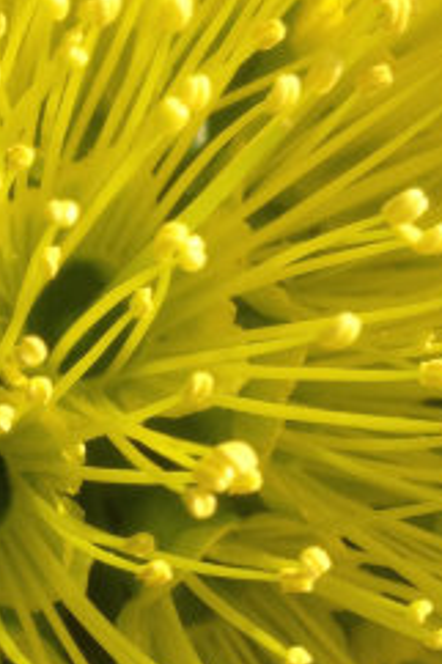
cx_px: 81
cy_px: 461
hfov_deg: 14.7
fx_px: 1697
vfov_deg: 22.0
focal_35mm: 92
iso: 50
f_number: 2.4
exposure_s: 1/920
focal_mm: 4.28
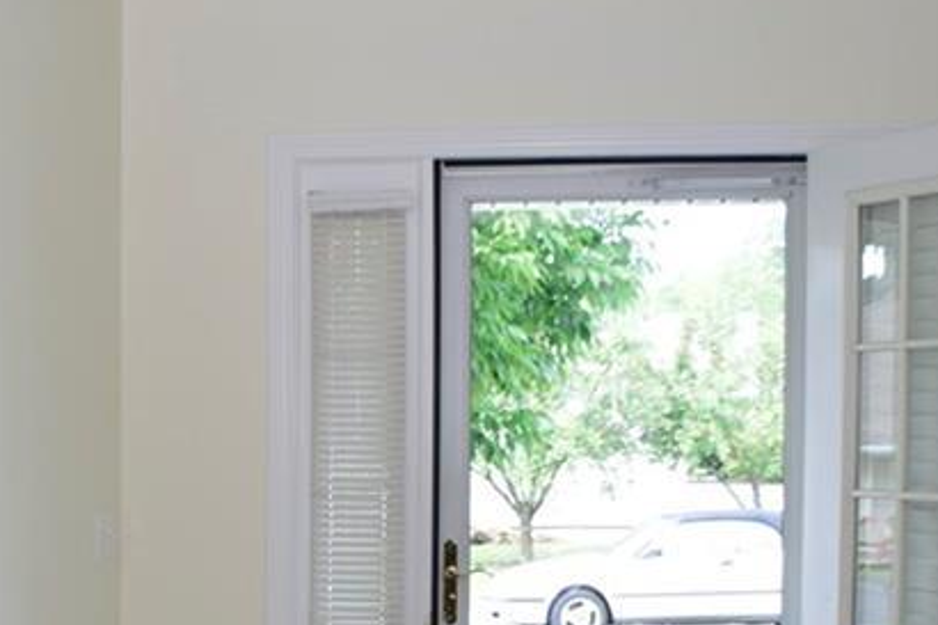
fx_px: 2735
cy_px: 587
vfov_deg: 12.9
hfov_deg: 19.1
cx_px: 94
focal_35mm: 105
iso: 220
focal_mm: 28
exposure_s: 1/50
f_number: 5
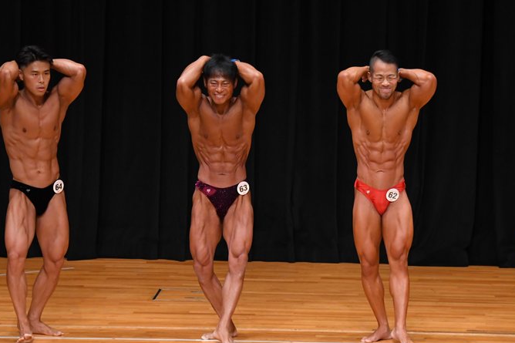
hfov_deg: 7.0
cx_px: 256
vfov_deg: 4.6
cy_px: 180
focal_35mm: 296
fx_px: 4233
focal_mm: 170
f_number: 5.6
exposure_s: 1/400
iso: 3200
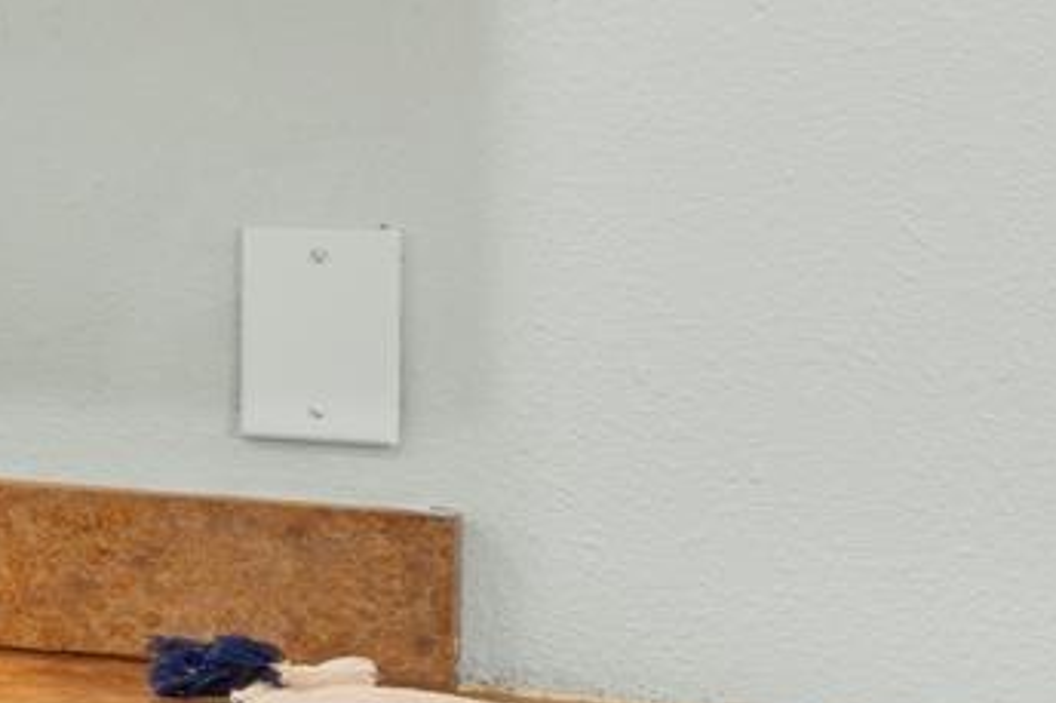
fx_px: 3873
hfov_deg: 9.6
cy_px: 51
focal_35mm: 132
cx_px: -2560
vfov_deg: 10.3
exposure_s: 1/2.5
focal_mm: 12.1
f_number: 8
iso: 250
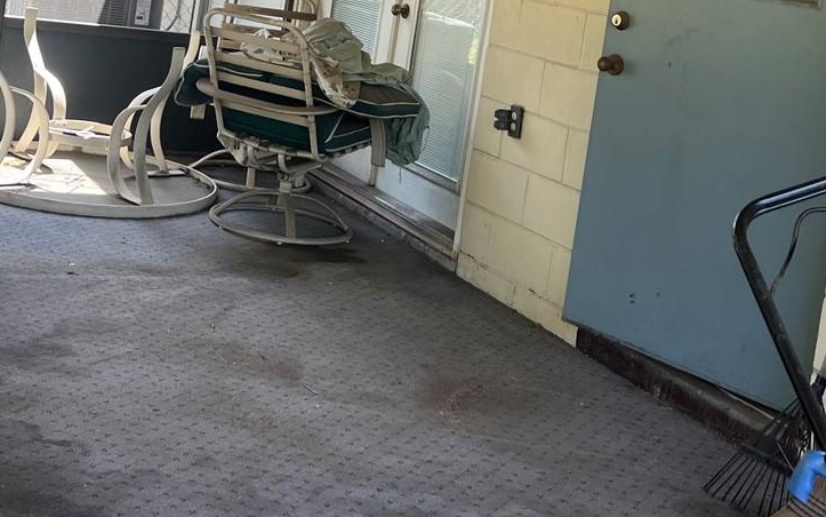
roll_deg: -7.8
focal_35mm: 61
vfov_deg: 20.5
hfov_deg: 33.1
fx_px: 1373
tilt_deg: -3.1
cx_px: 251
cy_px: -21
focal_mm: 5.7
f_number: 1.5
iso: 40
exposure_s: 1/144
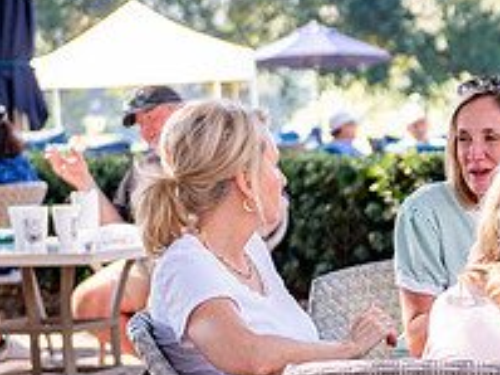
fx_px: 2570
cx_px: 627
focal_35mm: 178
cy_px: 356
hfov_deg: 10.9
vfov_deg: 8.3
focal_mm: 50
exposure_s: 1/640
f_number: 2.8
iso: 400
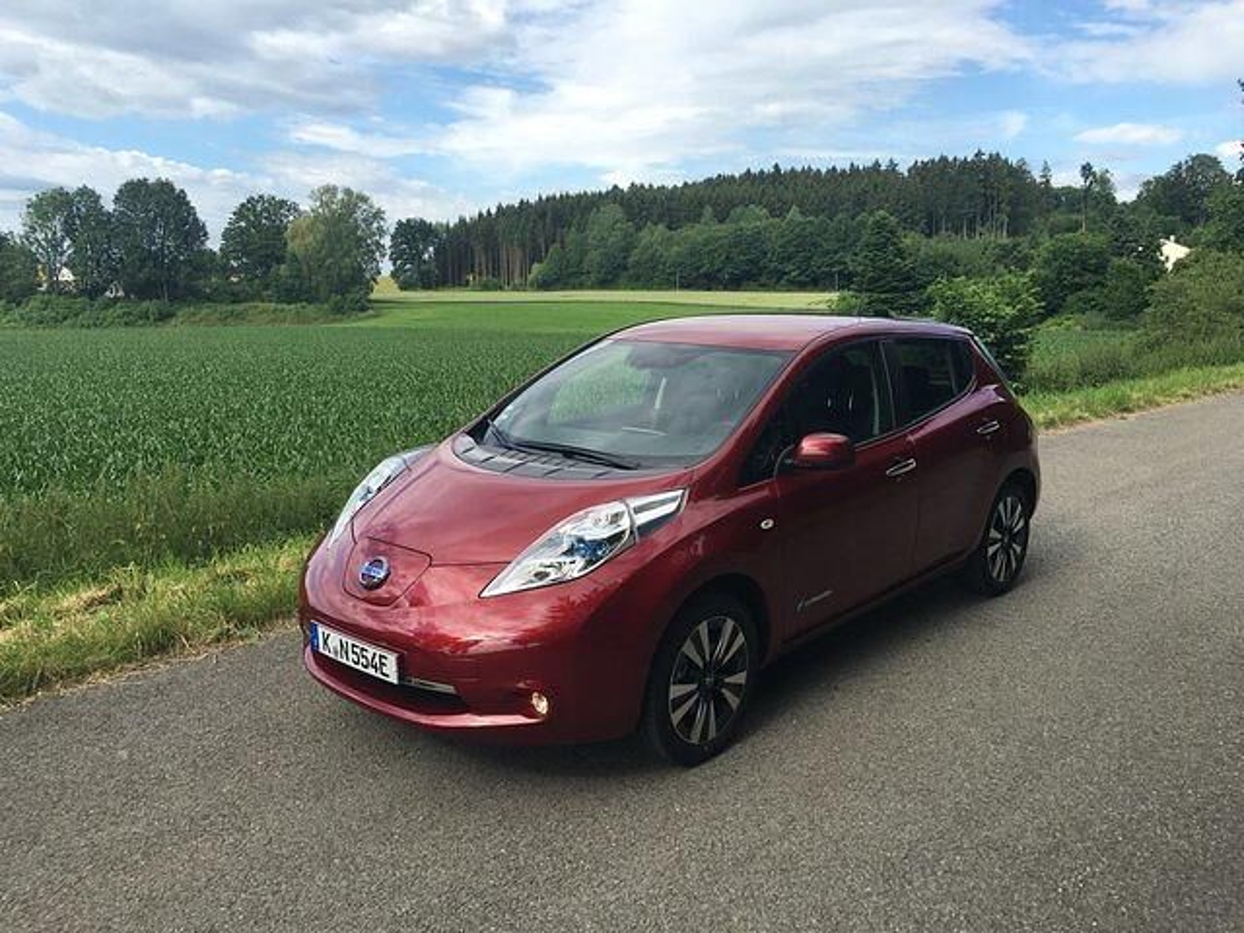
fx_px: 1042
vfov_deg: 48.2
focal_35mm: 29
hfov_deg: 61.7
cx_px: 622
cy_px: 466
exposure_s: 1/1026
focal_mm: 4.15
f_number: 2.2
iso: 25
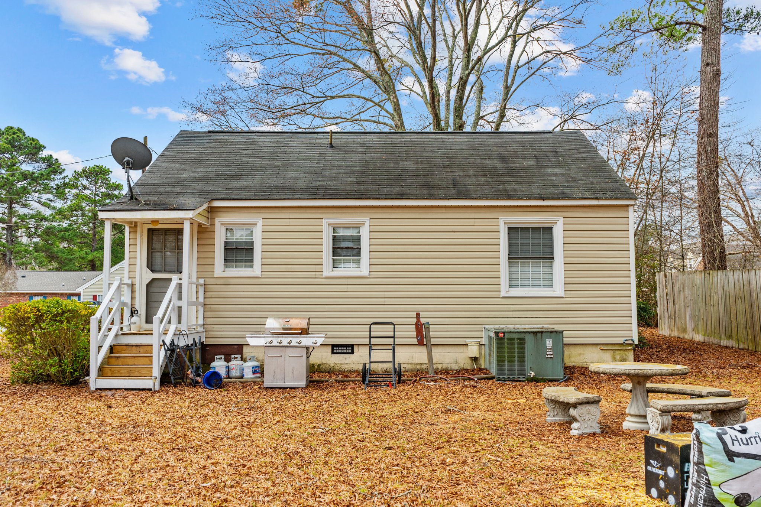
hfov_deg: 55.8
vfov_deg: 38.9
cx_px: 380
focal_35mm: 34
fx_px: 719
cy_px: 254
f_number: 9
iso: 250
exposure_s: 1/200
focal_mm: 34
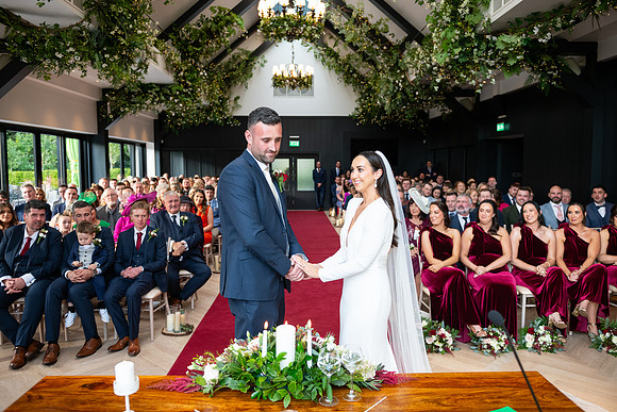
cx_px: 308
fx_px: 480
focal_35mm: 28
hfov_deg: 65.5
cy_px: 206
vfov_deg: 46.4
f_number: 3.5
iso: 640
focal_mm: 28
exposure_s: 1/160
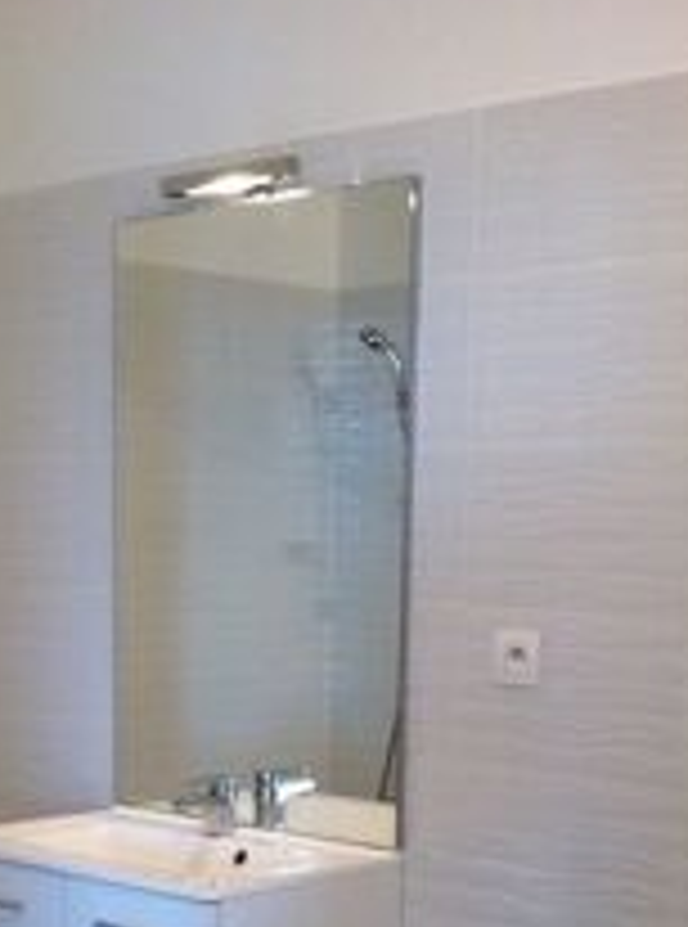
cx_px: 216
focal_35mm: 73
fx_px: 1947
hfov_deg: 20.0
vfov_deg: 26.0
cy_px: 824
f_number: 2.8
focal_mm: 3.85
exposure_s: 1/20
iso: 80
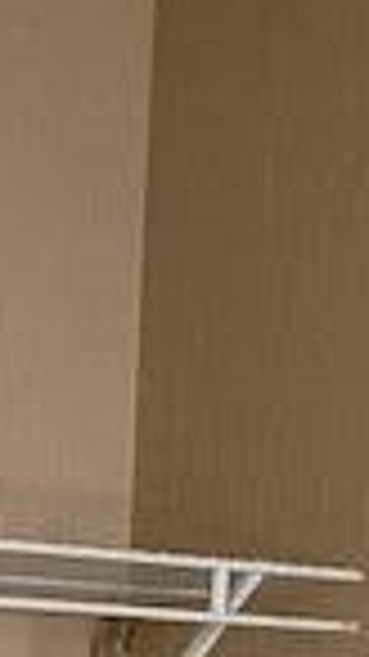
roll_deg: +0.1
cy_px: 1341
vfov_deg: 14.3
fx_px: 2159
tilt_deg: -9.5
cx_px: -531
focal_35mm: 124
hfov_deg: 8.8
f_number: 1.8
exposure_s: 1/60
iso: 200
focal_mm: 4.25
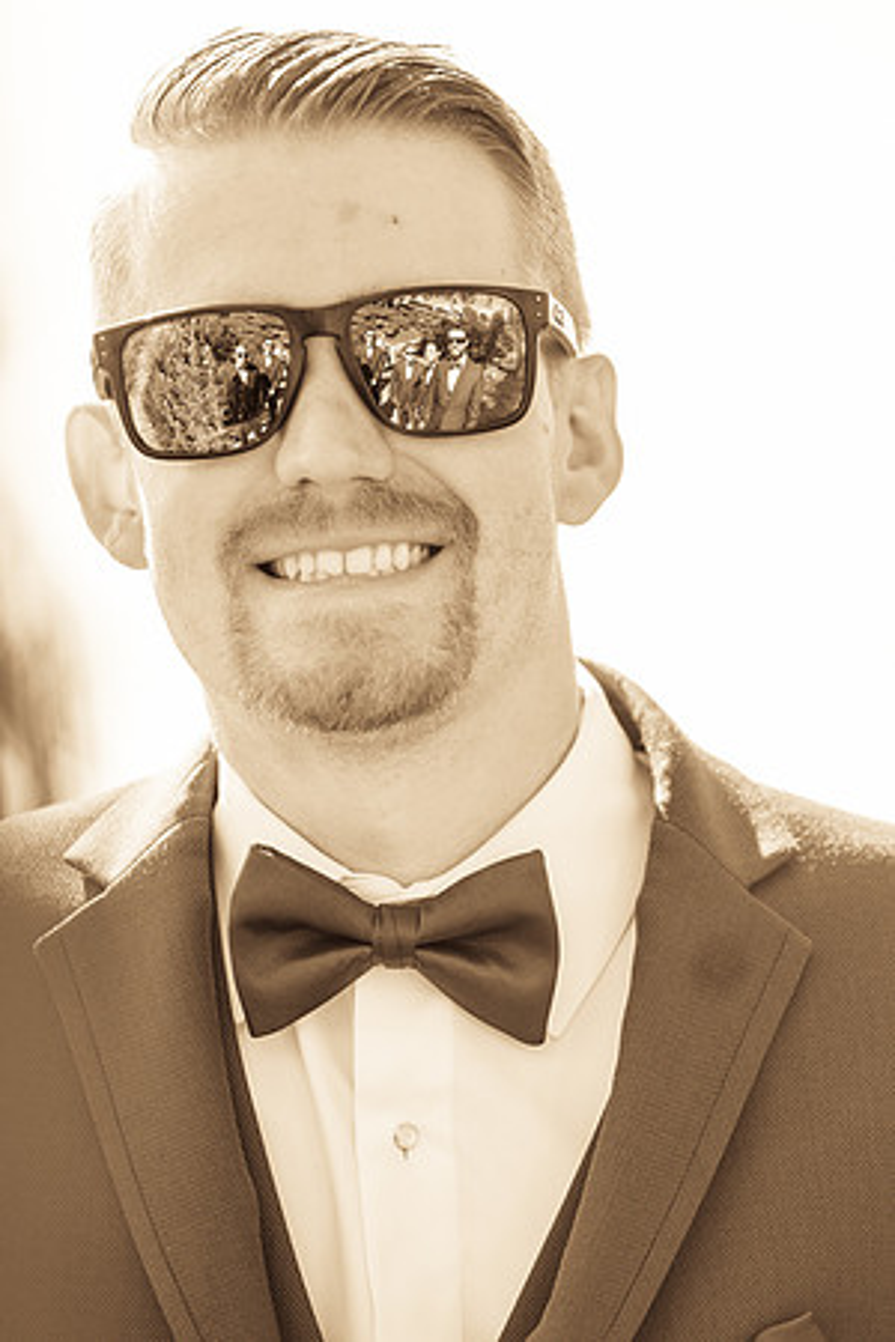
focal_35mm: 300
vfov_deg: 6.9
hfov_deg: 4.6
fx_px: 11186
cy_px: 671
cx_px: 543
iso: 200
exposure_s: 1/400
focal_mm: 200
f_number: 2.8
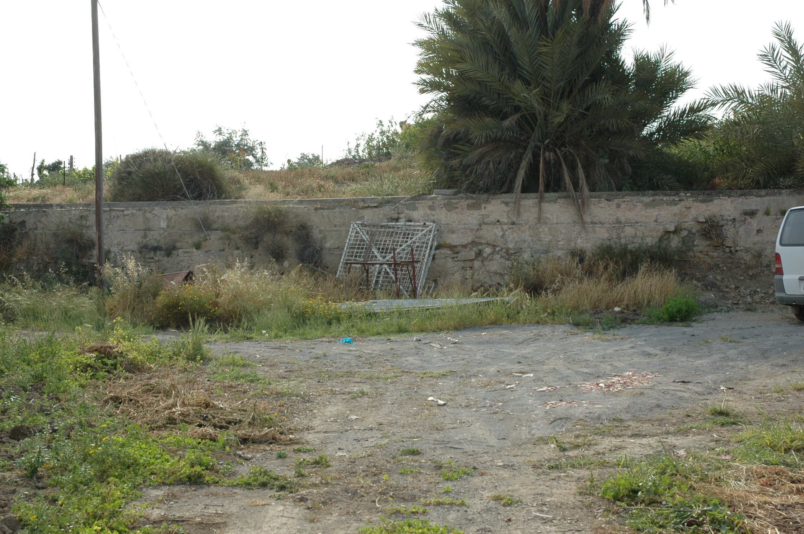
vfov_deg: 26.4
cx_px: 402
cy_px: 267
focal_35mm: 51
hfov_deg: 38.9
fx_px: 1138
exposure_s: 1/250
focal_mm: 34
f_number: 9
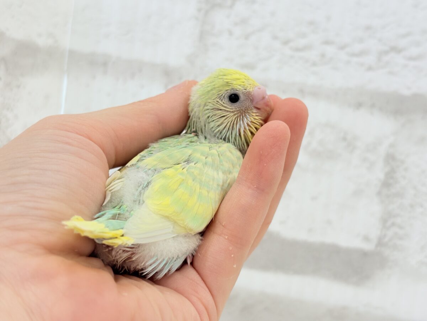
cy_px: 160
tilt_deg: -3.1
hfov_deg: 36.8
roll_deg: -7.7
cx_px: 214
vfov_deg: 28.0
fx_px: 641
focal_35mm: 52
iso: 64
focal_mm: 5.96
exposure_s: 1/100
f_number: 1.6
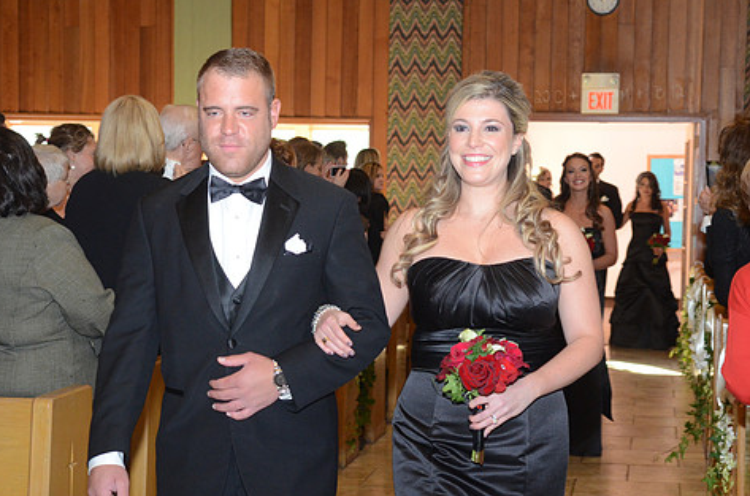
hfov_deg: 25.1
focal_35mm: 81
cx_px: 374
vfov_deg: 16.8
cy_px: 260
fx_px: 1684
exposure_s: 1/60
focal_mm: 44
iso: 1600
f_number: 5.6
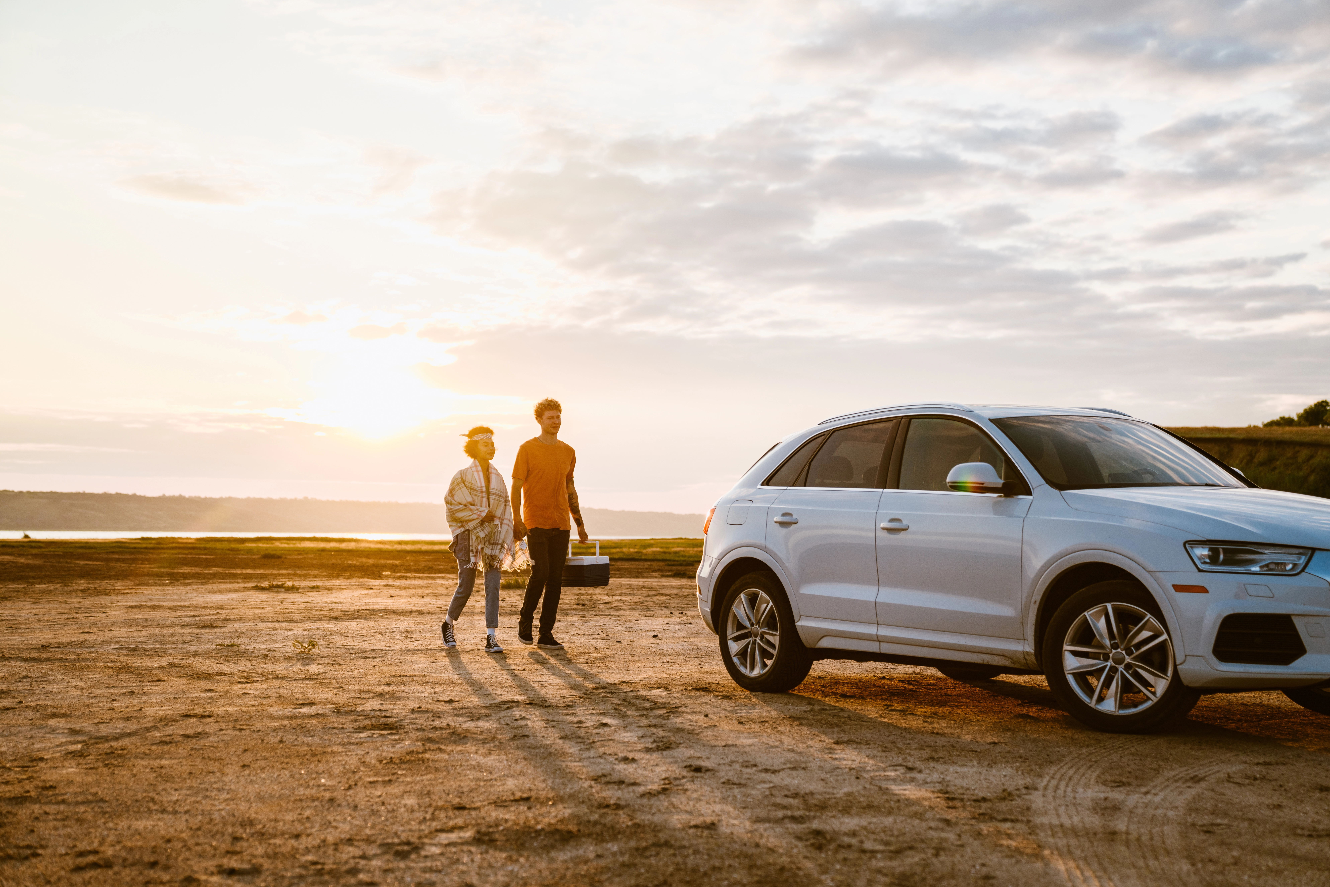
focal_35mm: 52
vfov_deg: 26.0
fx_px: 1921
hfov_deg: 38.2
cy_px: 444
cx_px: 665
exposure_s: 1/1600
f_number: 2.8
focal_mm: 52
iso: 320
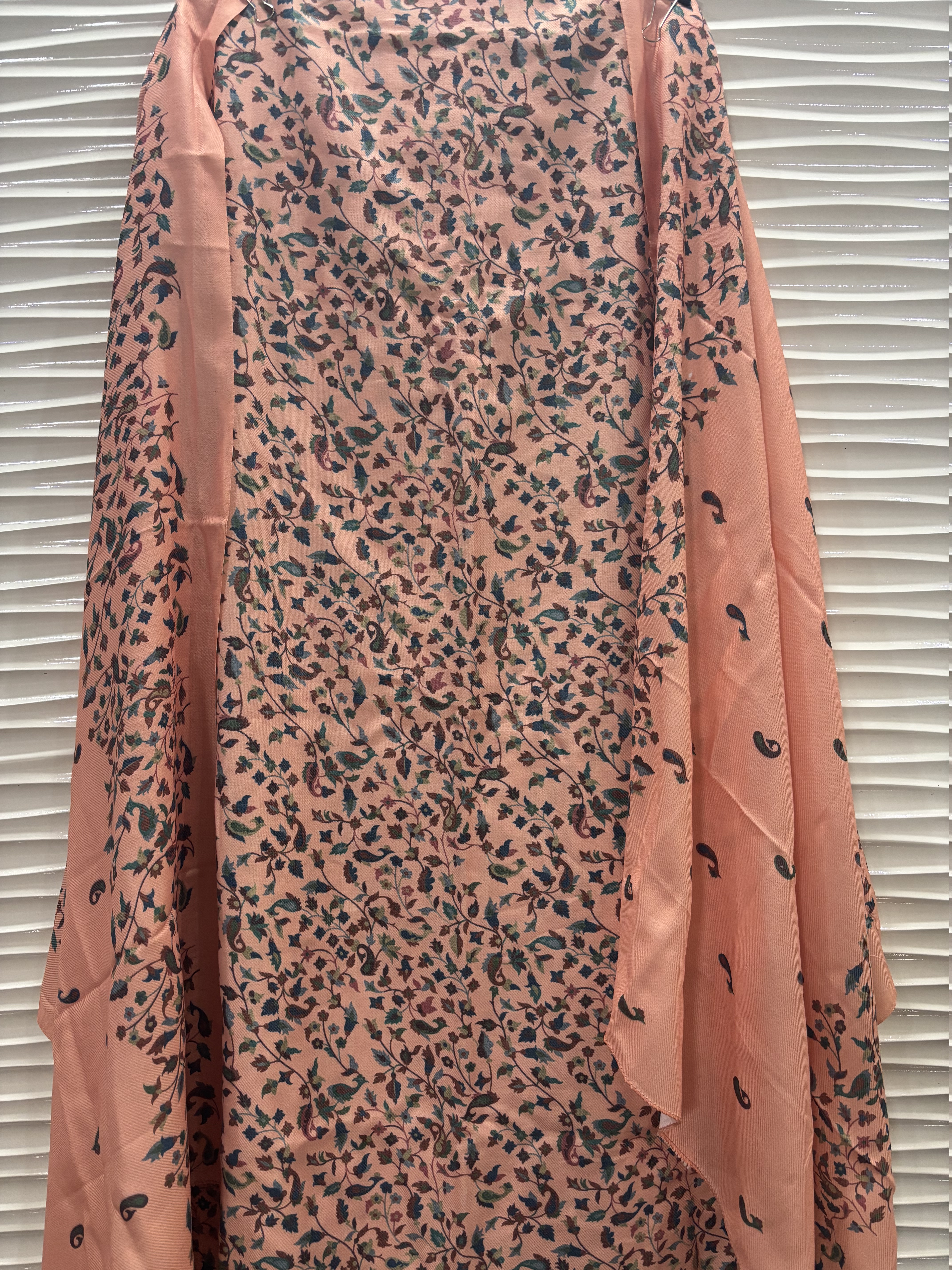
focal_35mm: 26
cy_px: 635
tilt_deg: -3.1
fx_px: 953
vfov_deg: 67.3
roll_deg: +0.1
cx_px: 476
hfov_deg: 53.1
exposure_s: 1/50
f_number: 1.6
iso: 320
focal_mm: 5.96
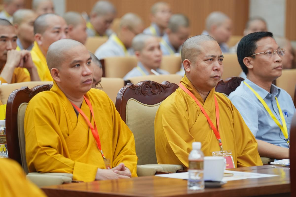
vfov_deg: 5.4
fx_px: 2097
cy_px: 98
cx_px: 148
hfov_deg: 8.1
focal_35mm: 255
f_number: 2.8
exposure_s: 1/125
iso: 1600
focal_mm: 170
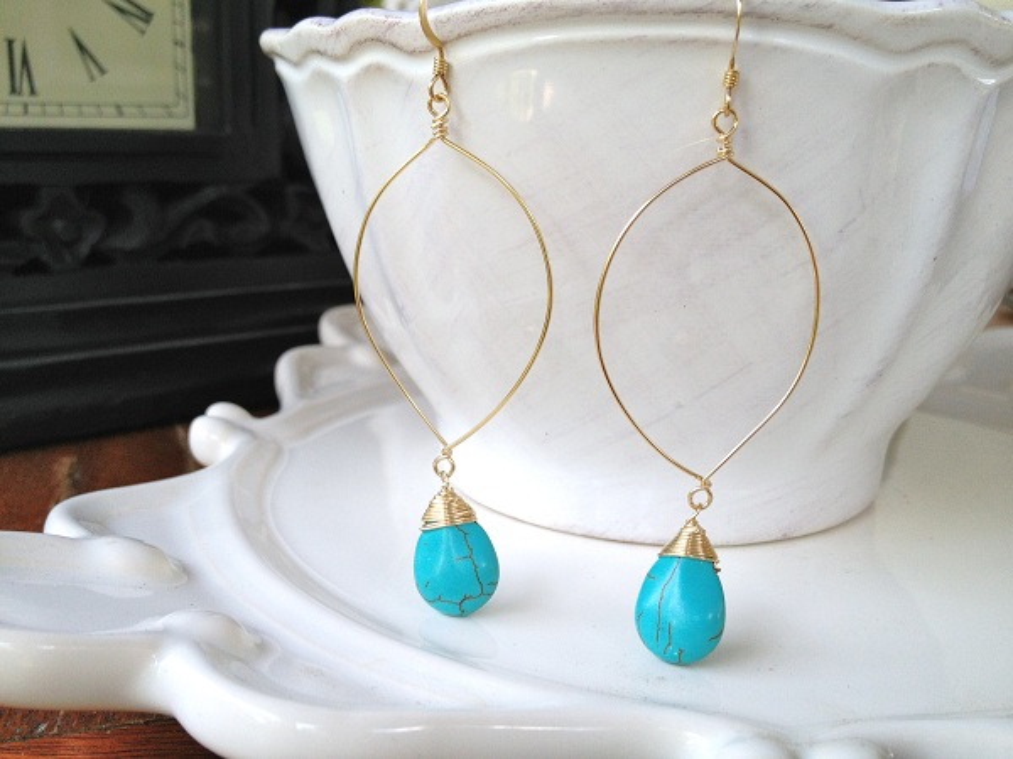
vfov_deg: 40.7
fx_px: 1024
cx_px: 506
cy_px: 380
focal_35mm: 35
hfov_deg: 52.6
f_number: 2.4
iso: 64
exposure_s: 1/153
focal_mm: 4.28
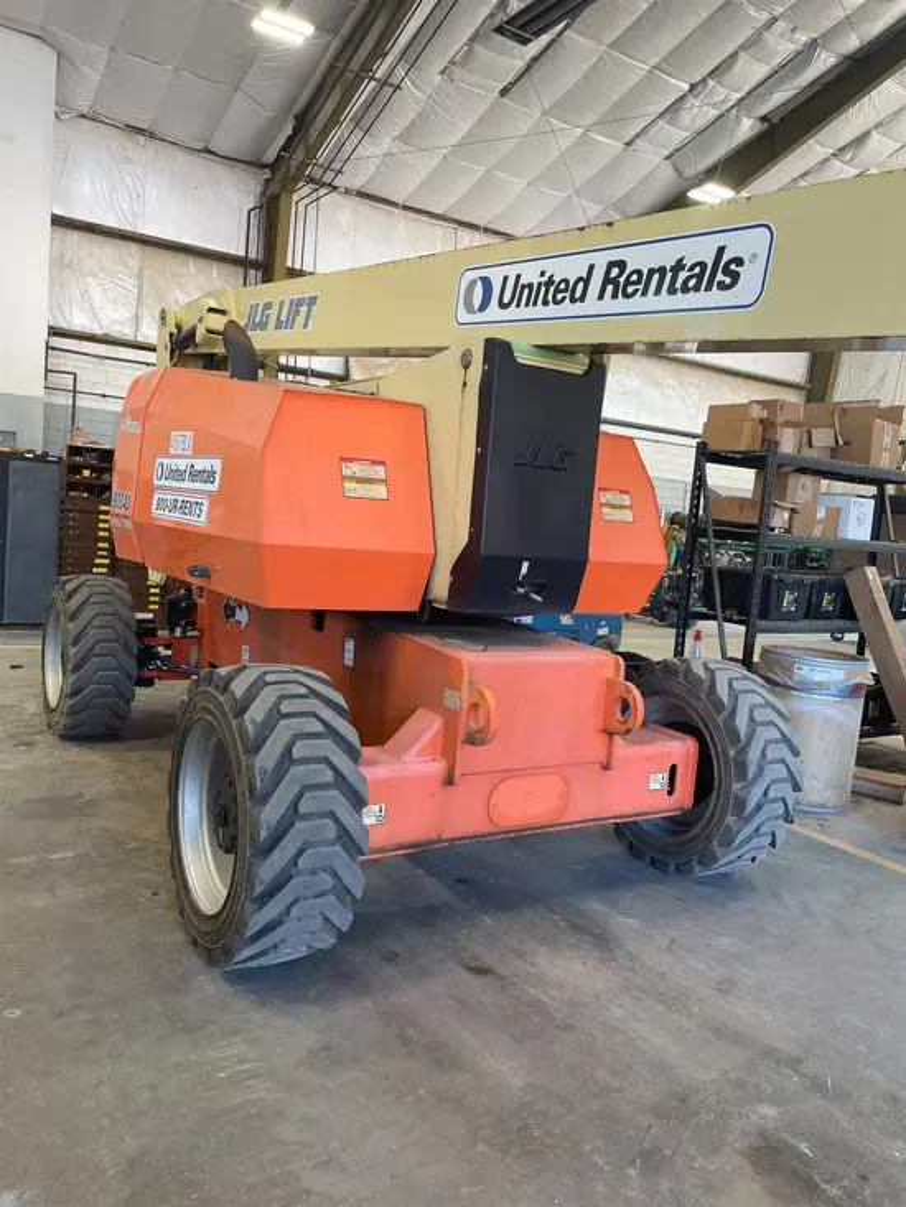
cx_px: 453
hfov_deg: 53.1
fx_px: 907
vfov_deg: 67.3
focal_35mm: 26
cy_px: 604
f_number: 1.6
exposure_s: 1/121
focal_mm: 4.2
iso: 100
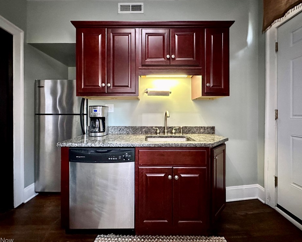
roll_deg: +0.4
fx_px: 134
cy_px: 121
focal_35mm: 15
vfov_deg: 84.1
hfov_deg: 96.8
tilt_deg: -2.3
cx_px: 148
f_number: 2.2
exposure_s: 1/60
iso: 800
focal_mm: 2.22
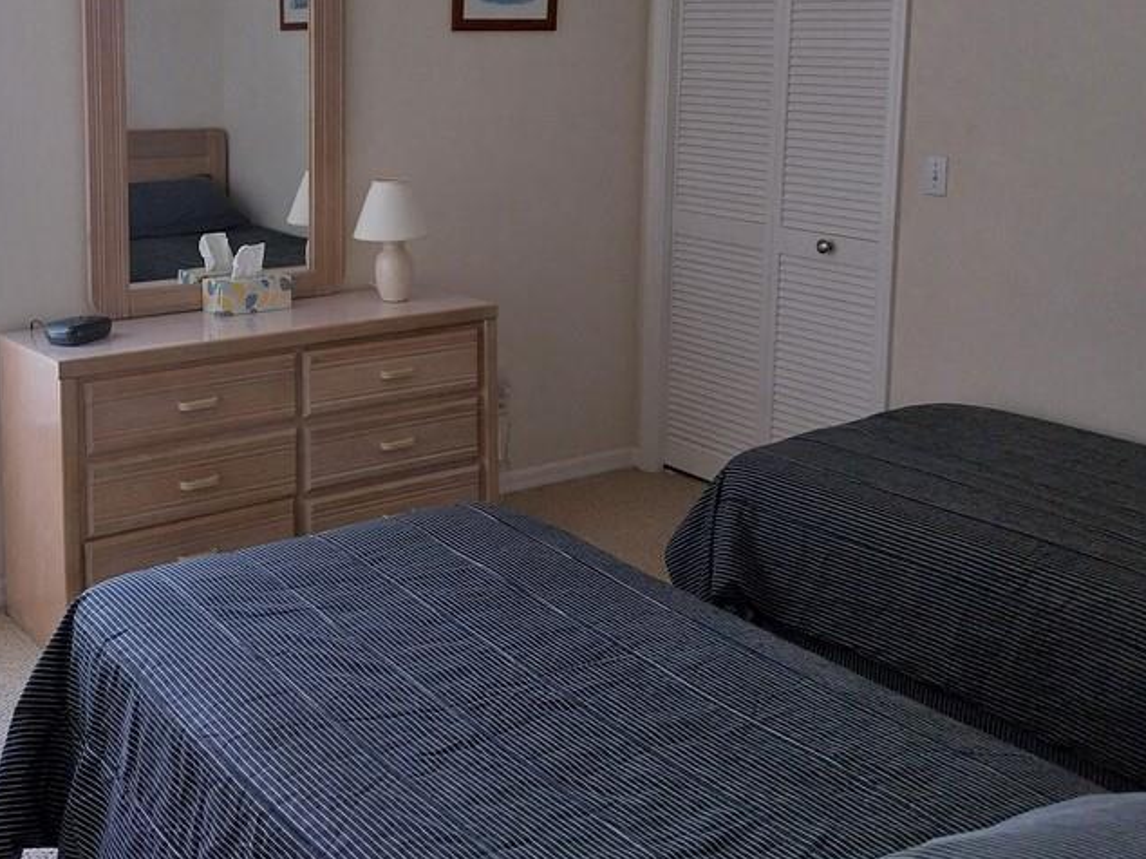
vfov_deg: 33.5
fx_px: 1390
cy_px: 197
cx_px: 383
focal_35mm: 42
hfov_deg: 44.2
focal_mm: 4
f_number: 1.8
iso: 160
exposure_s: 1/50
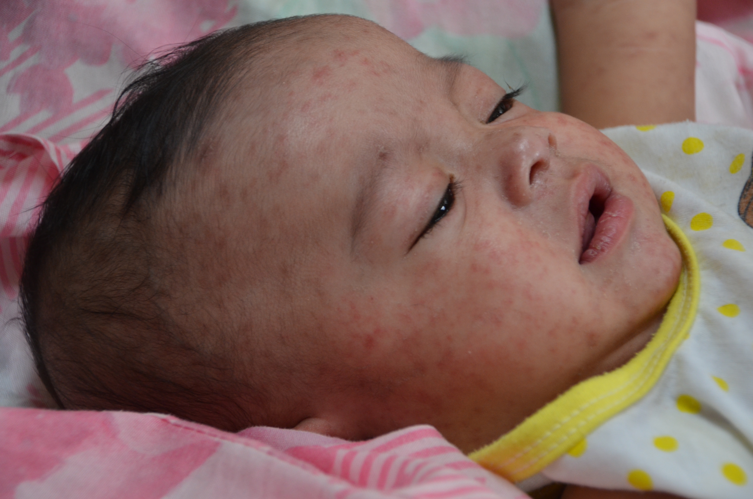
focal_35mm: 128
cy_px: 250
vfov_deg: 10.7
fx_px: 2661
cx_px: 376
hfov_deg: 16.1
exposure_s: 1/60
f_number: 5.6
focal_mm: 85
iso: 720
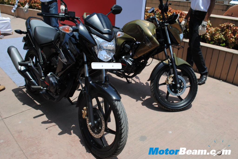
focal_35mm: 27
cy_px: 80
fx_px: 179
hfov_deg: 67.3
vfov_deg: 48.0
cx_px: 119
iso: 100
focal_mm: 18
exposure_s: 1/250
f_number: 8
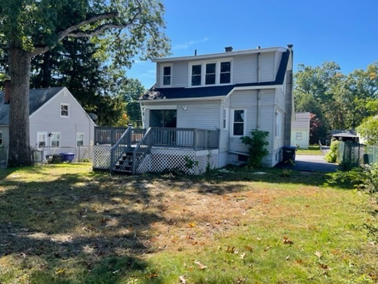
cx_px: 189
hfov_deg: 67.3
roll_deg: -1.6
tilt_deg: -1.2
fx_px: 284
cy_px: 142
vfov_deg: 53.1
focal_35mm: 26
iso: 32
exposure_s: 1/1195
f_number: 1.6
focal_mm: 4.2
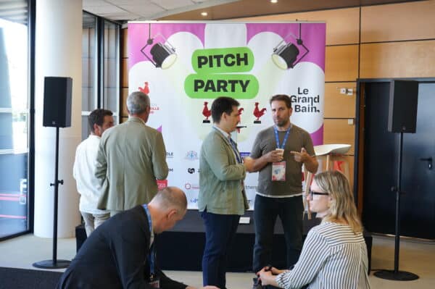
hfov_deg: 36.9
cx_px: 218
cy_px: 144
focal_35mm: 54
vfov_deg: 25.0
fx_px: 652
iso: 2500
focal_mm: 54
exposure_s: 1/200
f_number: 5.6
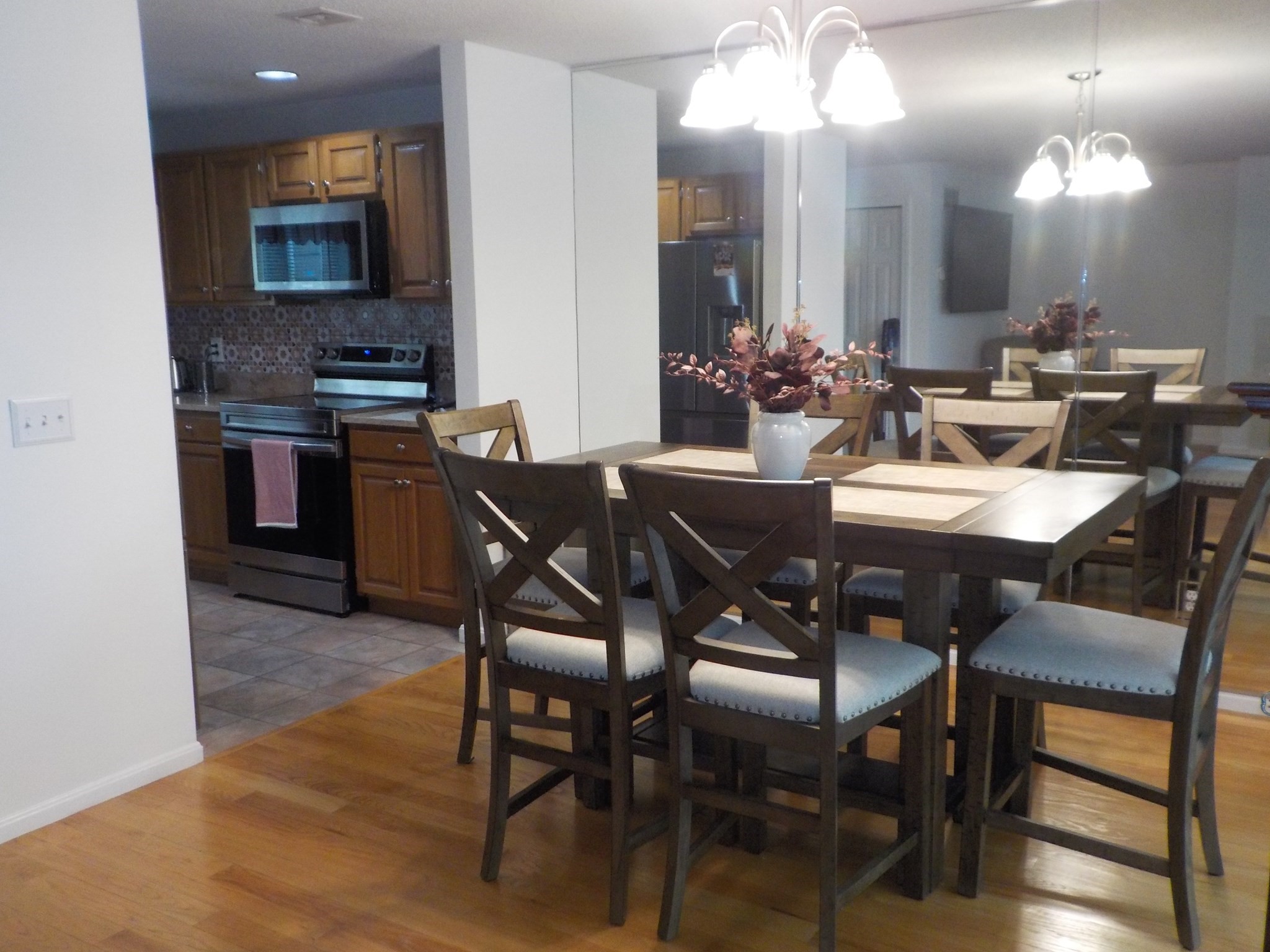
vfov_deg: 46.8
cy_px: 476
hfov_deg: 60.0
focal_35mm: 30
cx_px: 635
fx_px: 1101
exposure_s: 1/30
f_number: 3.3
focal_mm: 4.1
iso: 320
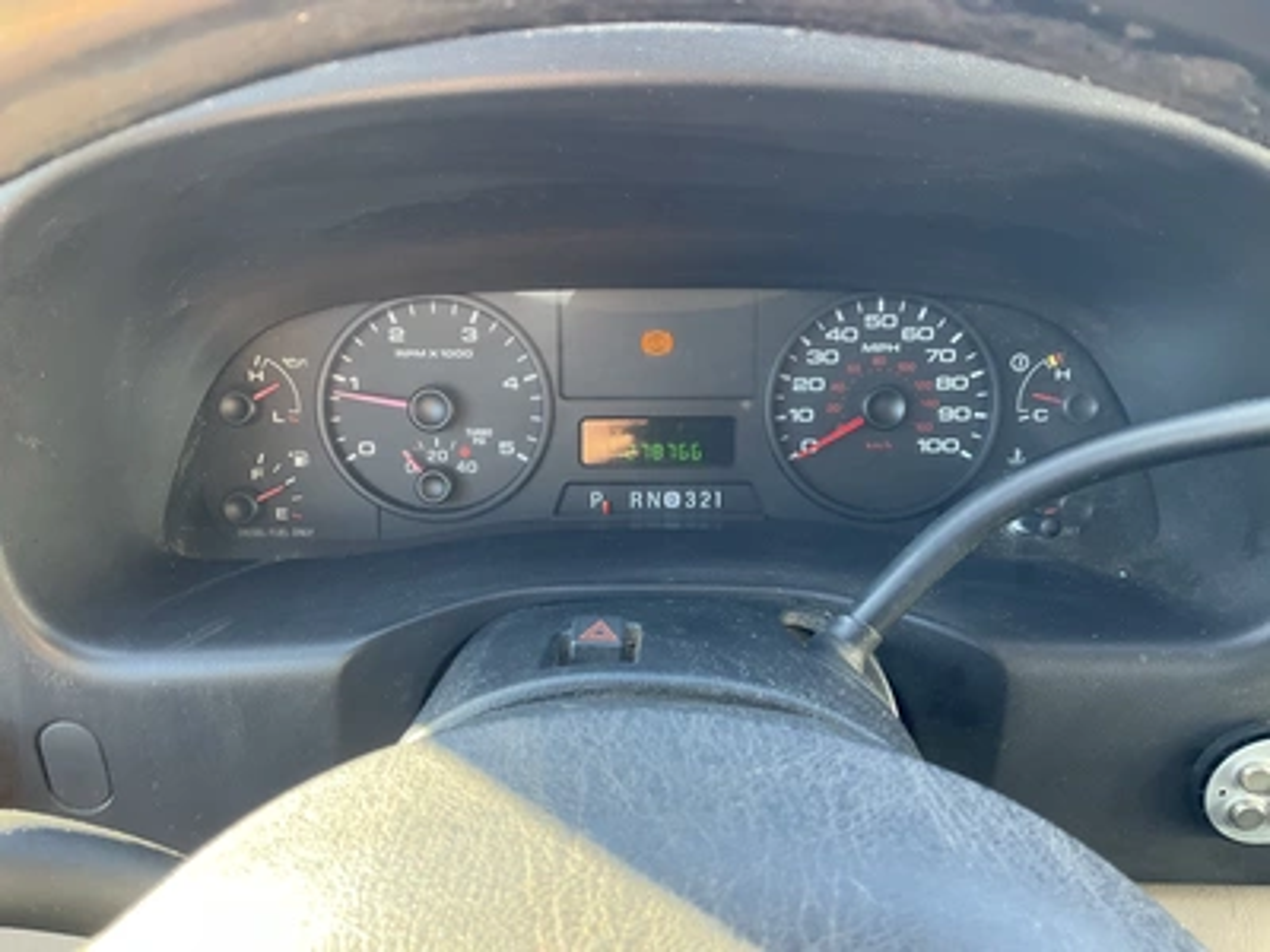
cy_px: 476
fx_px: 1064
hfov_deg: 61.7
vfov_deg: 48.2
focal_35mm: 29
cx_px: 635
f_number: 1.8
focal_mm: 3
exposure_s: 1/60
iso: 80
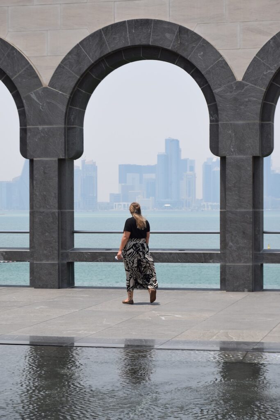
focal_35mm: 84
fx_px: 980
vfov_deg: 24.2
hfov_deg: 16.3
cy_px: 210
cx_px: 140
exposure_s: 1/500
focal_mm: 56
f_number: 11
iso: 200
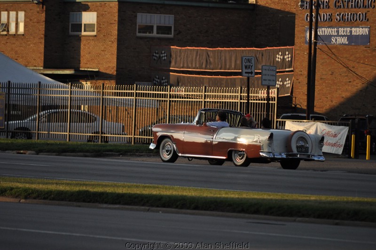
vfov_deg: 4.6
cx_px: 188
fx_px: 3129
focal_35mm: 300
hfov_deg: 6.9
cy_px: 125
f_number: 5.6
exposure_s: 1/1000
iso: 720
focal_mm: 200
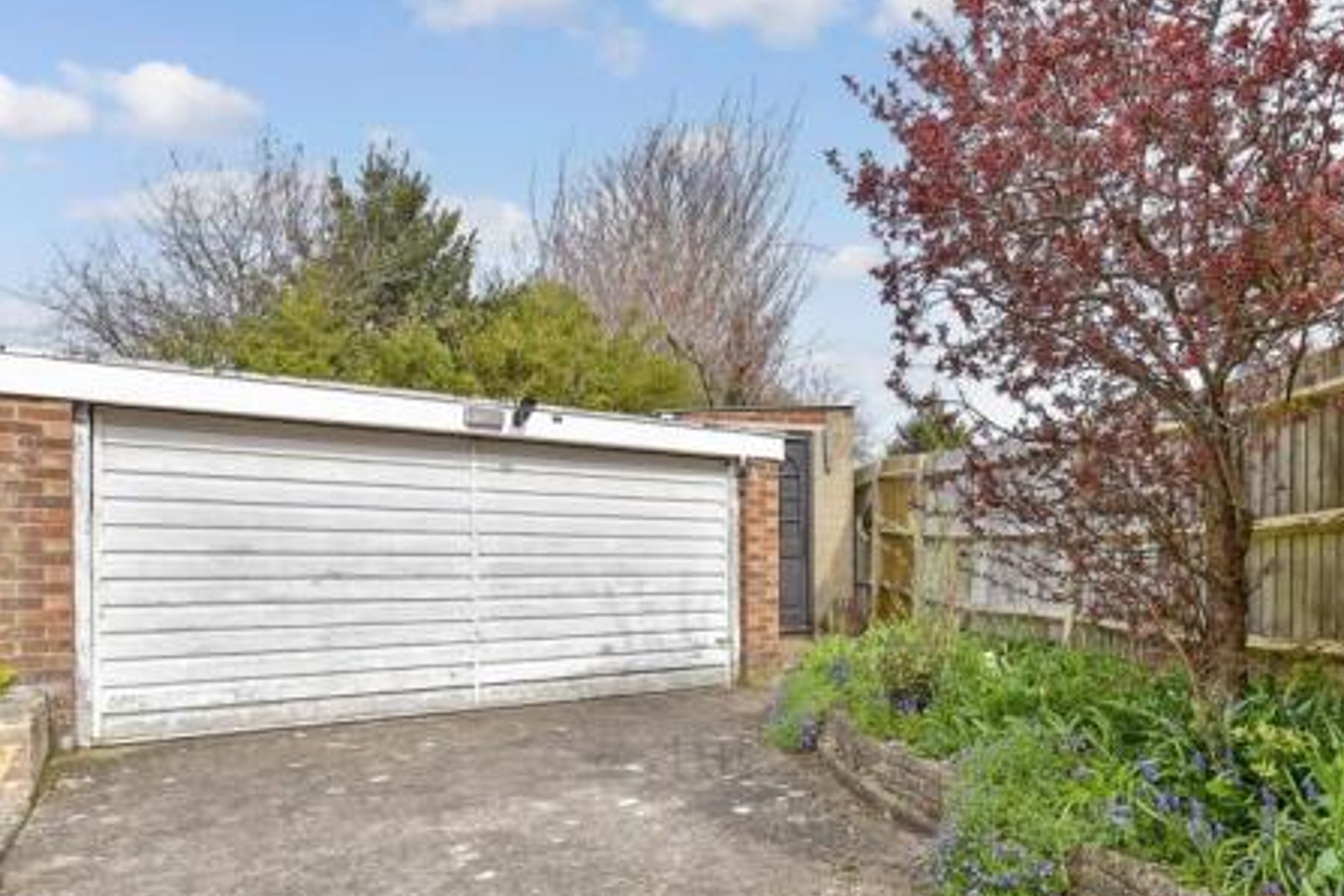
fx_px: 821
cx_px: 834
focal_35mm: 22
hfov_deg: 77.3
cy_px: 588
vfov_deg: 56.2
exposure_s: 1/200
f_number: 8
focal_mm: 10
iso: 160
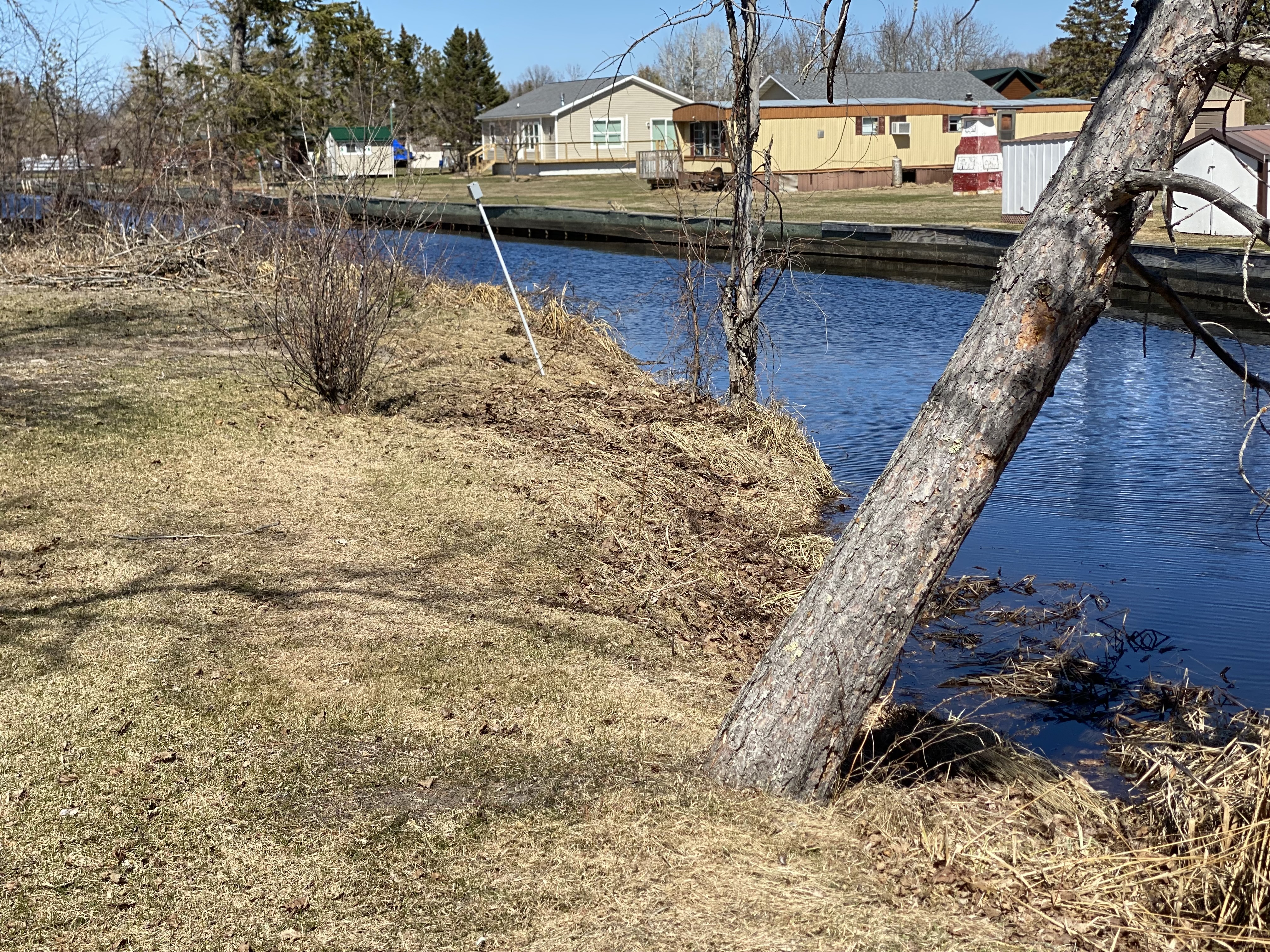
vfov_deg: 28.0
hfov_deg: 36.8
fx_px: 1908
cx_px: 635
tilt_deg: -10.7
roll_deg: +1.9
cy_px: 476
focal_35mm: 52
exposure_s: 1/1597
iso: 20
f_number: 2
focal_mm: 6
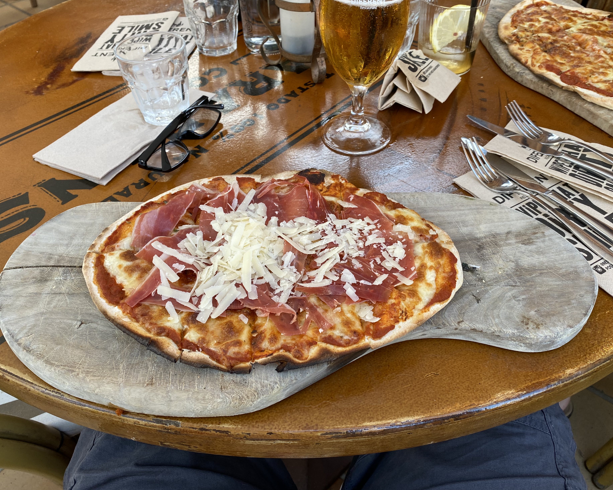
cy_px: 249
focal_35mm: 28
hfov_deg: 62.2
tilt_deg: -44.9
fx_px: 508
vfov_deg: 51.5
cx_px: 322
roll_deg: -1.1
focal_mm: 4.25
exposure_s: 1/122
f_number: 1.8
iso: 64
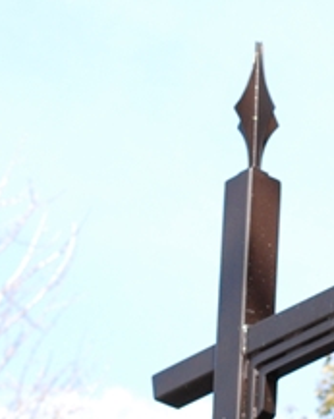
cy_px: 323
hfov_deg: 4.7
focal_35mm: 325
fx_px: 4024
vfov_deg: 6.0
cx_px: 477
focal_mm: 50
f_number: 5.6
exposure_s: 1/800
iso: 400
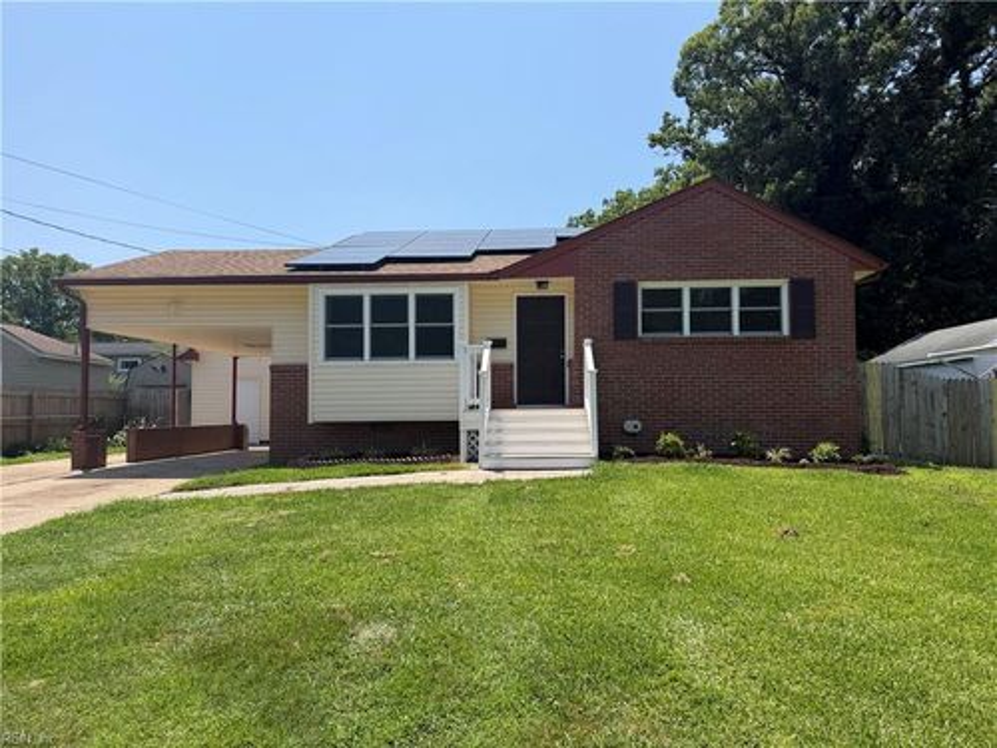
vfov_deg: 56.8
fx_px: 691
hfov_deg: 71.6
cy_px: 374
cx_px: 498
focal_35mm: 24
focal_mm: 6.76
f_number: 1.78
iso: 80
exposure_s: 1/4673
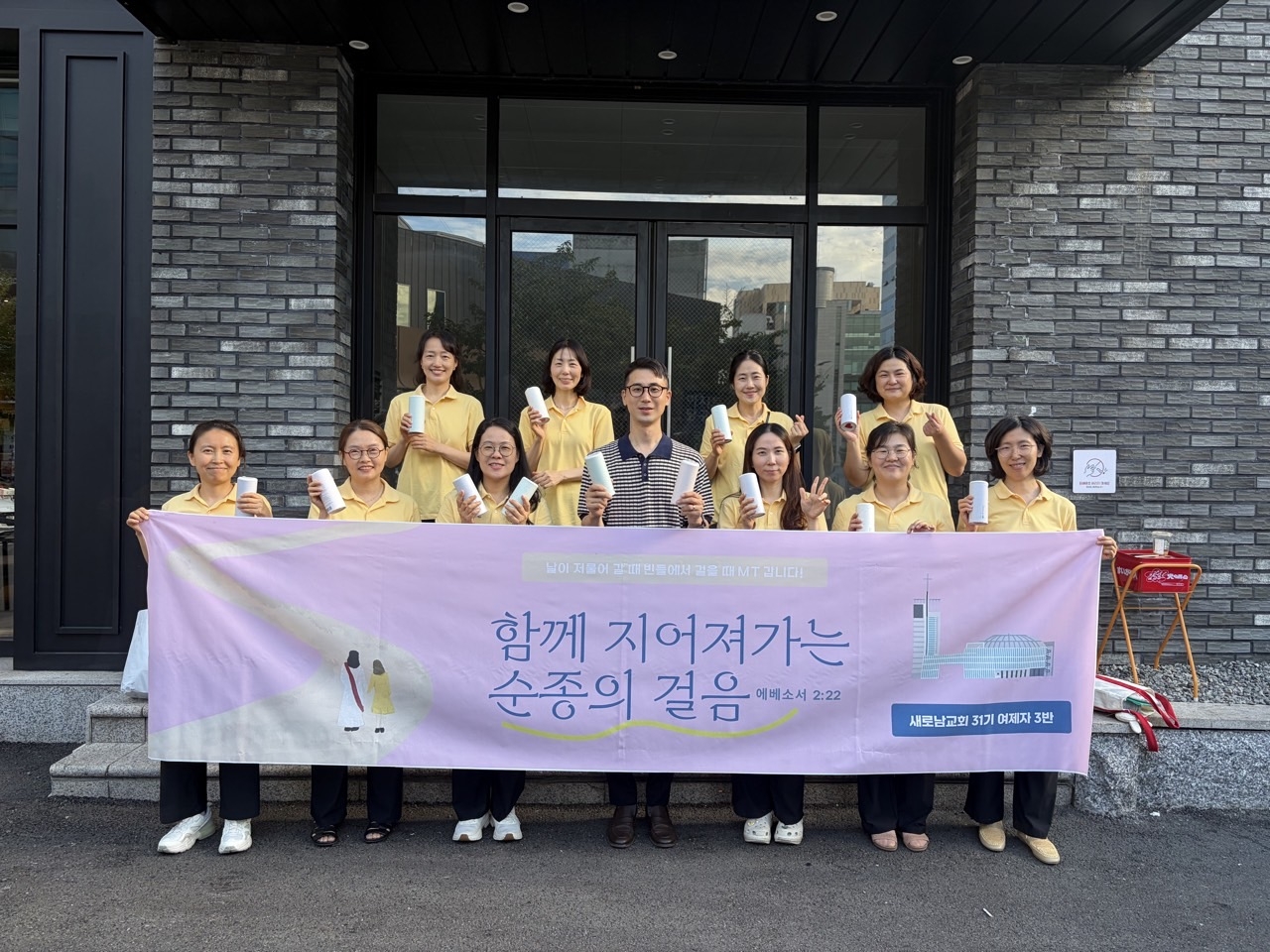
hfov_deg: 67.3
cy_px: 476
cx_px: 635
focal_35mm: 26
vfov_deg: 53.1
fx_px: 954
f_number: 1.6
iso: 32
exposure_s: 1/132
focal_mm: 5.96
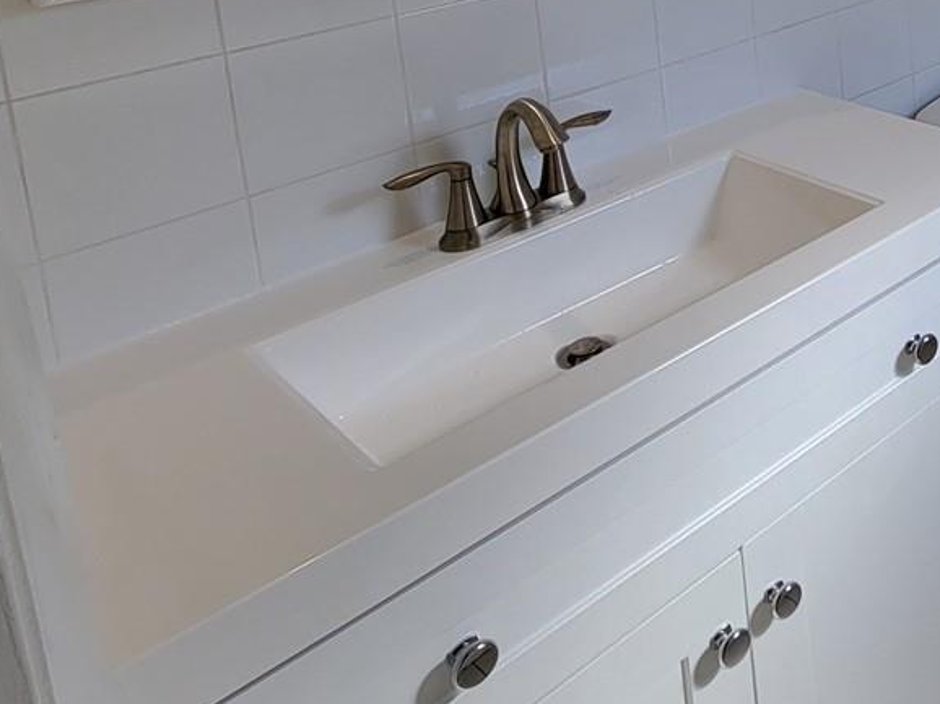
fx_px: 977
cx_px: 1134
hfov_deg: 38.0
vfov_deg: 32.8
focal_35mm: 36
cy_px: -137
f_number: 2.2
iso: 50
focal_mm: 2.2
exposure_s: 1/140
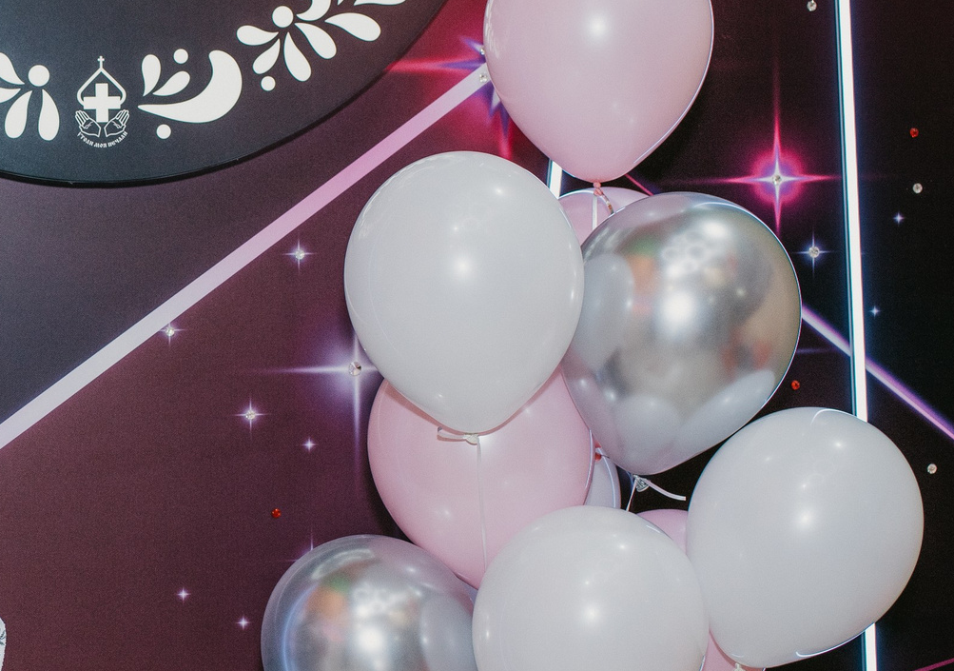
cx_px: -113
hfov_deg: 19.9
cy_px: 373
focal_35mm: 96
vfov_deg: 14.8
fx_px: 2587
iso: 125
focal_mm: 35
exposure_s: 1/160
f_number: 4.5
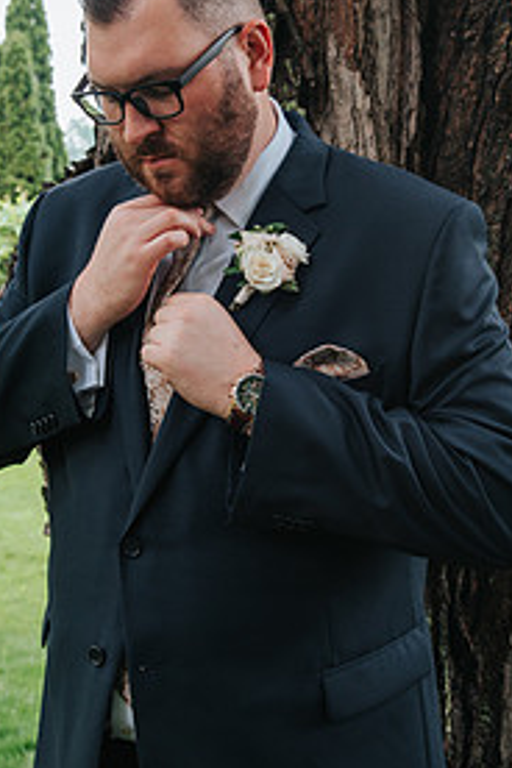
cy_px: 248
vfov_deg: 32.1
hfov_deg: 21.9
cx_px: 200
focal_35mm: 62
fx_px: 1323
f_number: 5
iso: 400
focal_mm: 38
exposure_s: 1/100
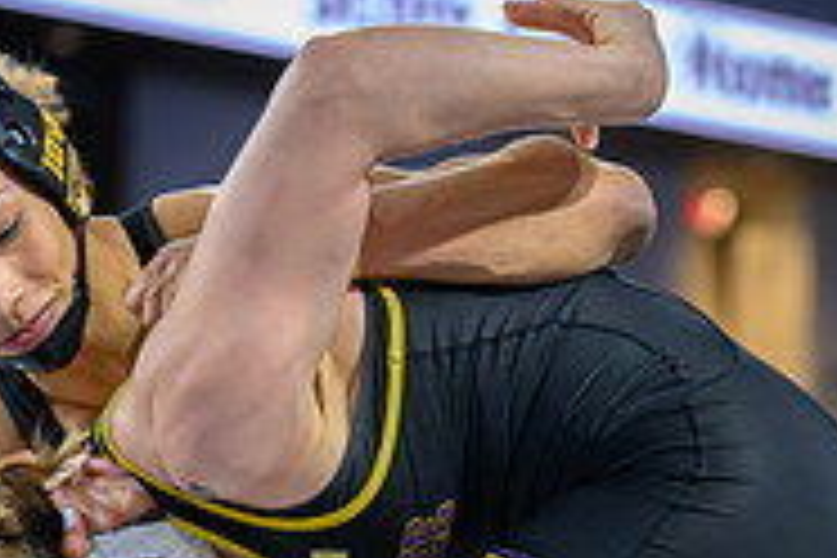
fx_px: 6602
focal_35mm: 284
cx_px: 277
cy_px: 785
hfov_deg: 7.3
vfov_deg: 4.8
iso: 4000
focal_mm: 90
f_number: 2.8
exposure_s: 1/800
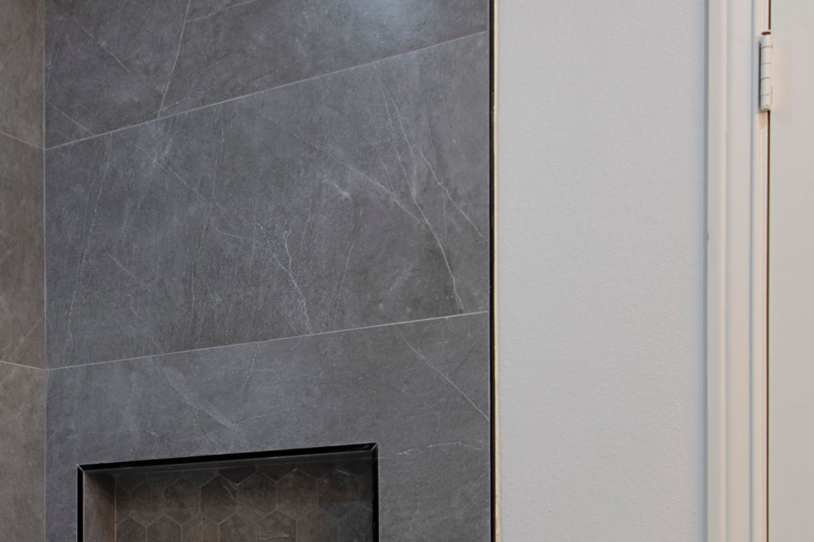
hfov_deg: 33.8
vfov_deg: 23.4
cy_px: 568
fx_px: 1243
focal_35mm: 55
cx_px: 48
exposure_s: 1/6
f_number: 8
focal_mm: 10
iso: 100
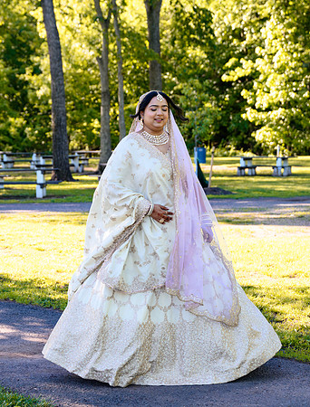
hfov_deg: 16.7
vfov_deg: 21.9
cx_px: 99
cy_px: 199
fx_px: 1054
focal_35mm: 89
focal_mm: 57
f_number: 4
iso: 400
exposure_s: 1/400
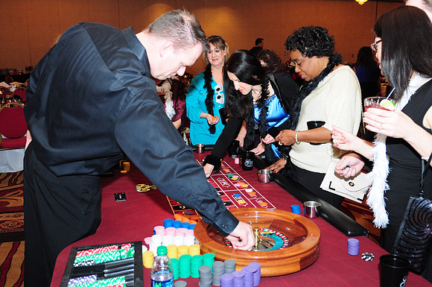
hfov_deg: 53.2
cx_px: 216
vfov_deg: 36.8
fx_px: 431
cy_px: 144
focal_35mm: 36
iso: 800
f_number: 4
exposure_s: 1/60
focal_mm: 24
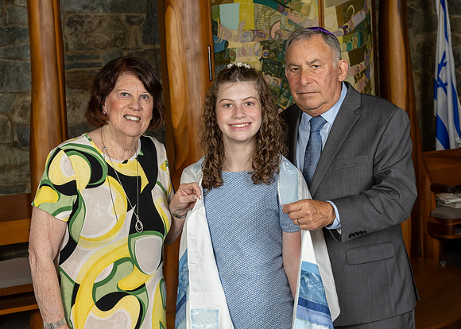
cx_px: 238
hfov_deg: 32.2
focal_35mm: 61
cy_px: 161
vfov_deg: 23.3
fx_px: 799
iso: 640
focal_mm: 38
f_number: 7.1
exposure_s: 1/200
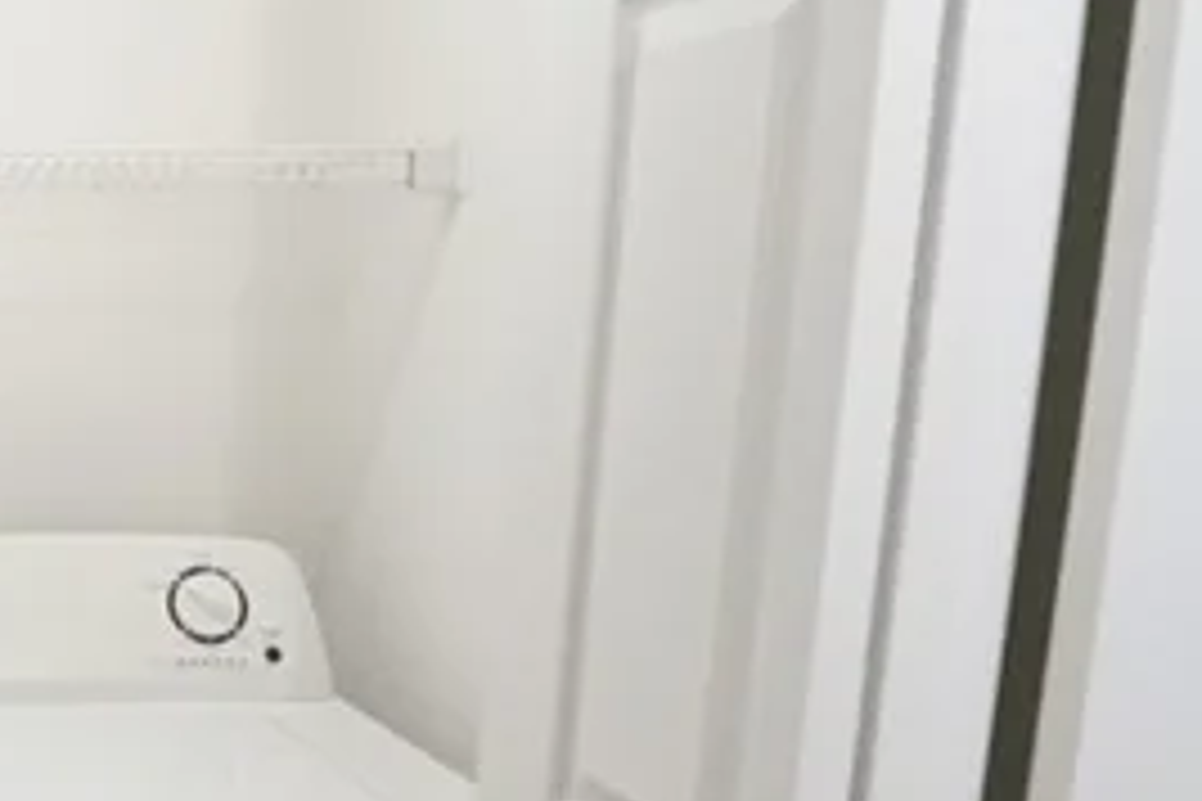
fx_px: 1536
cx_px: -347
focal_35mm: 46
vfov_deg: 28.9
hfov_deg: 32.5
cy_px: 574
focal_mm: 12
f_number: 9
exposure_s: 1/80
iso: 5000
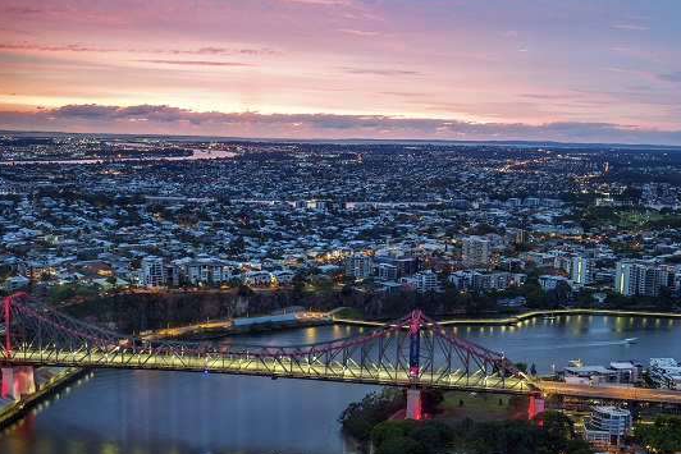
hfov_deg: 48.4
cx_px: 373
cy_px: 242
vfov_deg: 33.4
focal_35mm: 40
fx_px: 757
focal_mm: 24
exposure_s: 1.3
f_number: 2.8
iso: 100
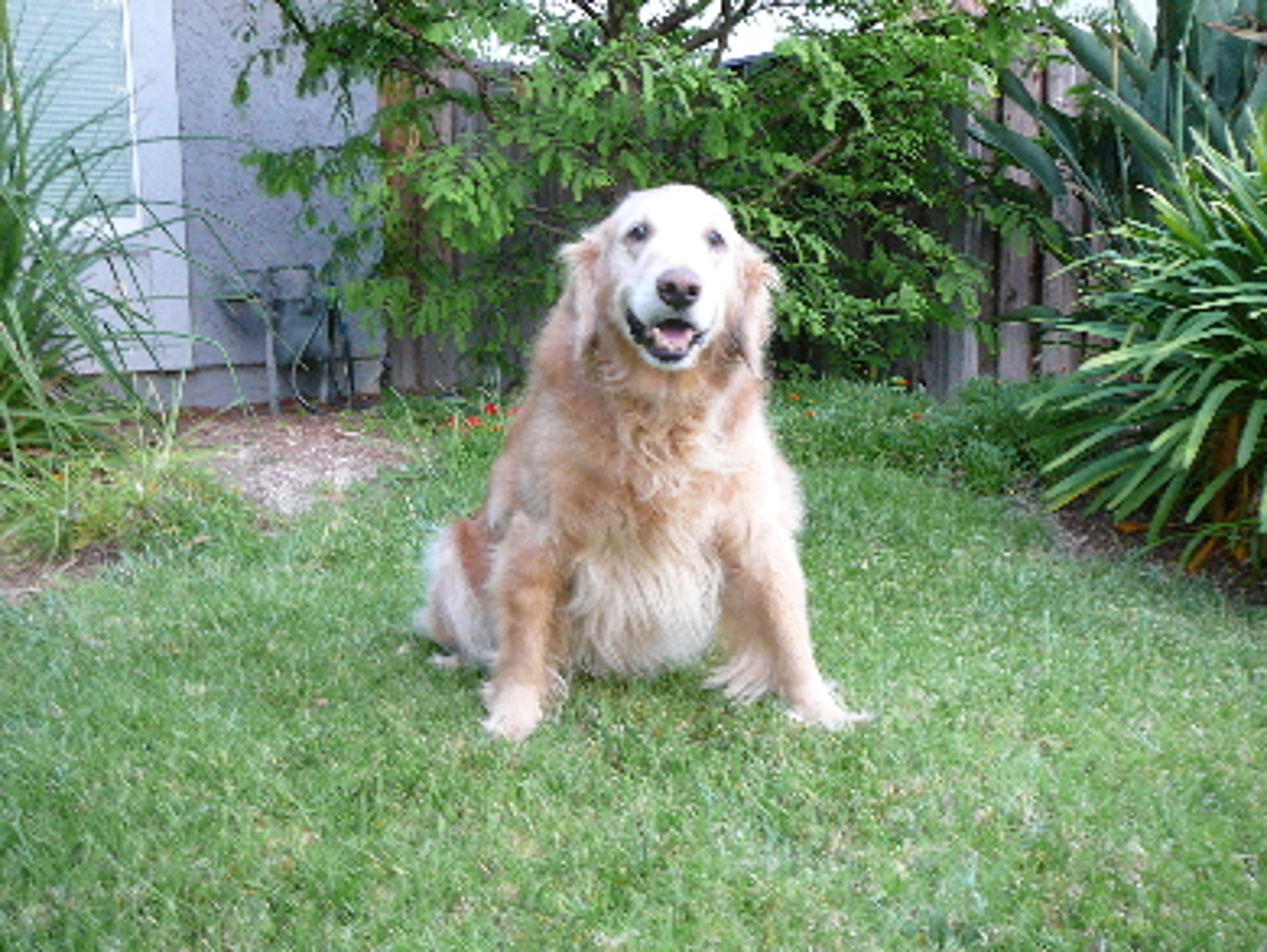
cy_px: 476
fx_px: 1282
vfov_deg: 40.7
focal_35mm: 35
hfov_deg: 52.6
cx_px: 634
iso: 200
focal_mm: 5.2
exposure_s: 1/25
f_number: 2.8
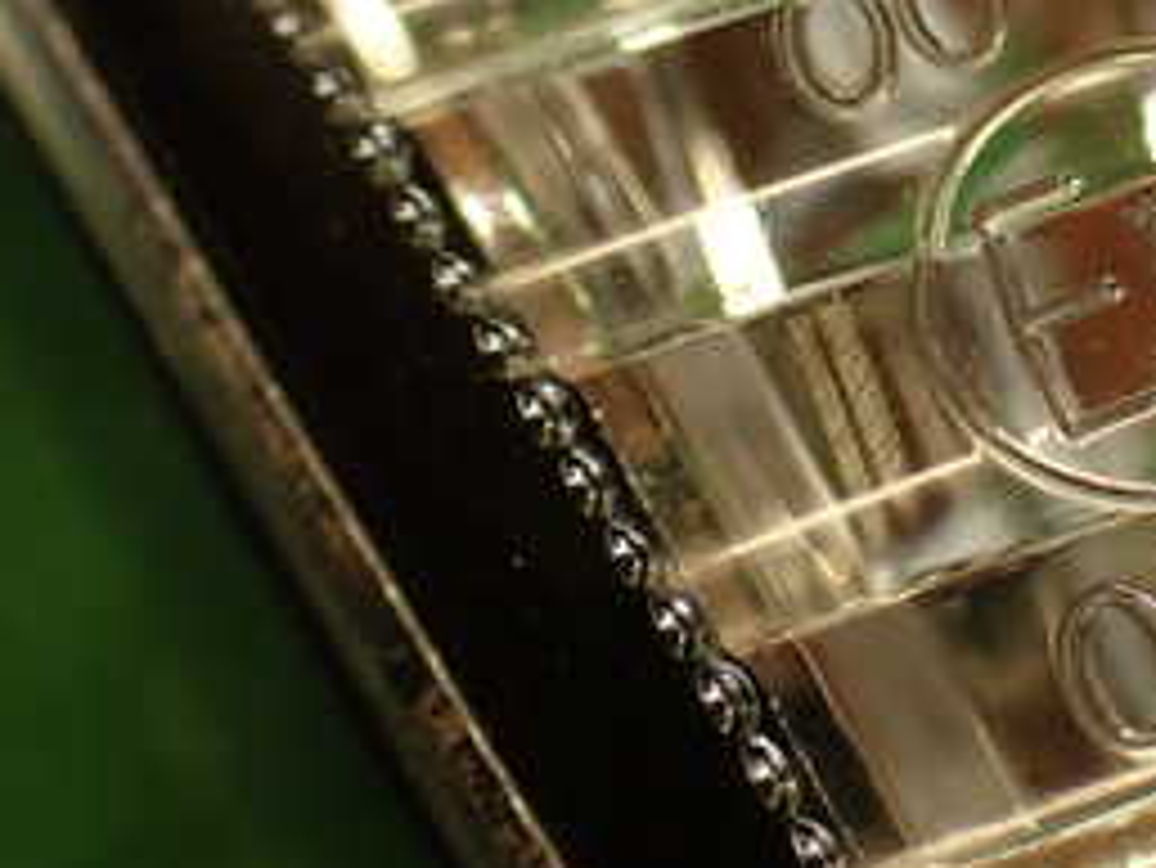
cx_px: 1098
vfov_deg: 17.5
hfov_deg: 22.6
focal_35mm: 84
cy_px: 288
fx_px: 2806
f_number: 2.5
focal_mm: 6.37
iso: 160
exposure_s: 1/80
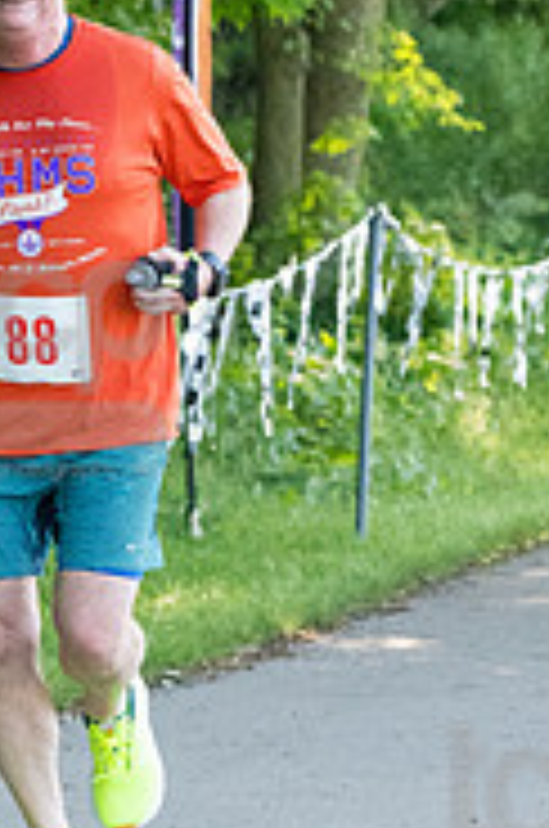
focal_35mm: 448
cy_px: 356
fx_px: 10286
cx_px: 61
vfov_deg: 4.6
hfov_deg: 3.1
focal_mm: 122
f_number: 5.6
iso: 4000
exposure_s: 1/1600
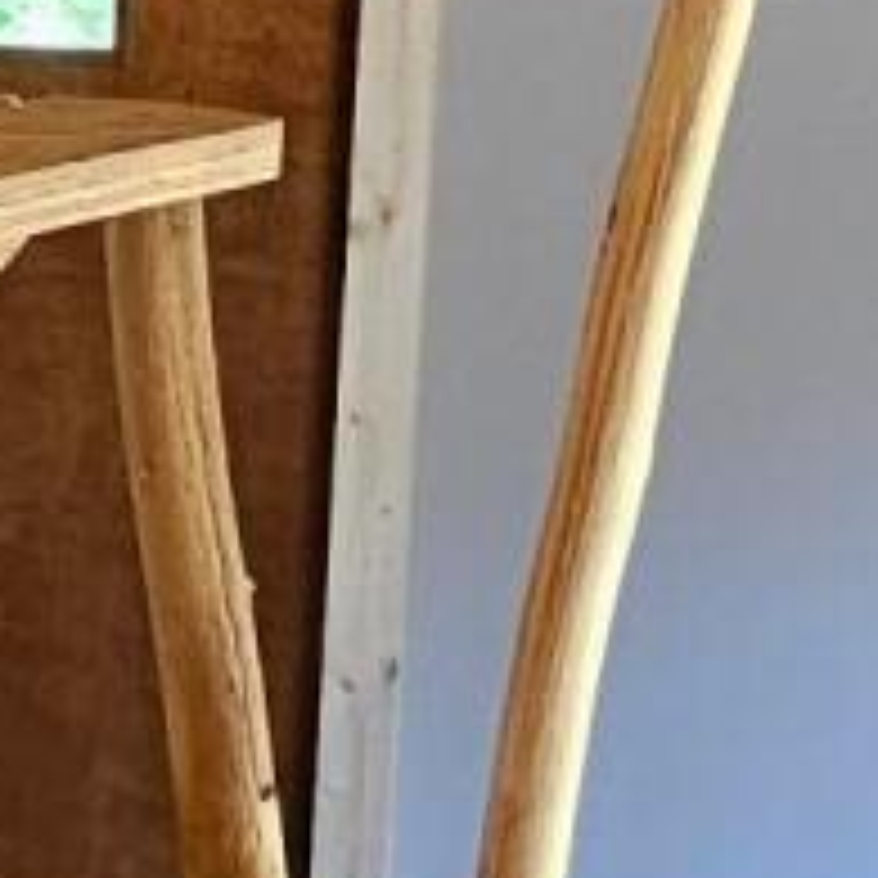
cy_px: 189
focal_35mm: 118
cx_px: -617
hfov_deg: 13.5
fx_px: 3386
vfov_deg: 14.7
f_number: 2.2
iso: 160
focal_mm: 2.2
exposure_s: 1/60
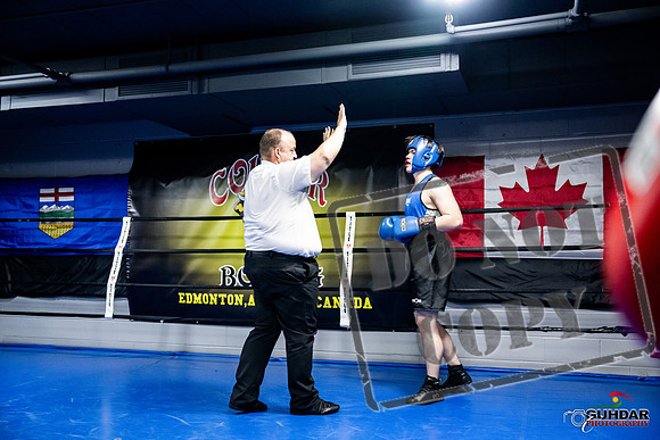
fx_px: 642
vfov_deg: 37.9
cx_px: 330
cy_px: 220
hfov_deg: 54.4
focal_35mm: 35
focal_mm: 35
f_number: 2.8
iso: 10000
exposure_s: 1/1000
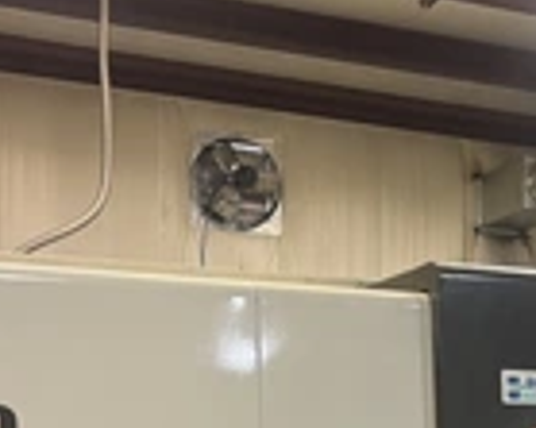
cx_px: 397
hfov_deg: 25.8
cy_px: 424
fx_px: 1157
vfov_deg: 20.3
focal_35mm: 73
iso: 100
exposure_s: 1/60
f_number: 1.6
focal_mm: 5.96
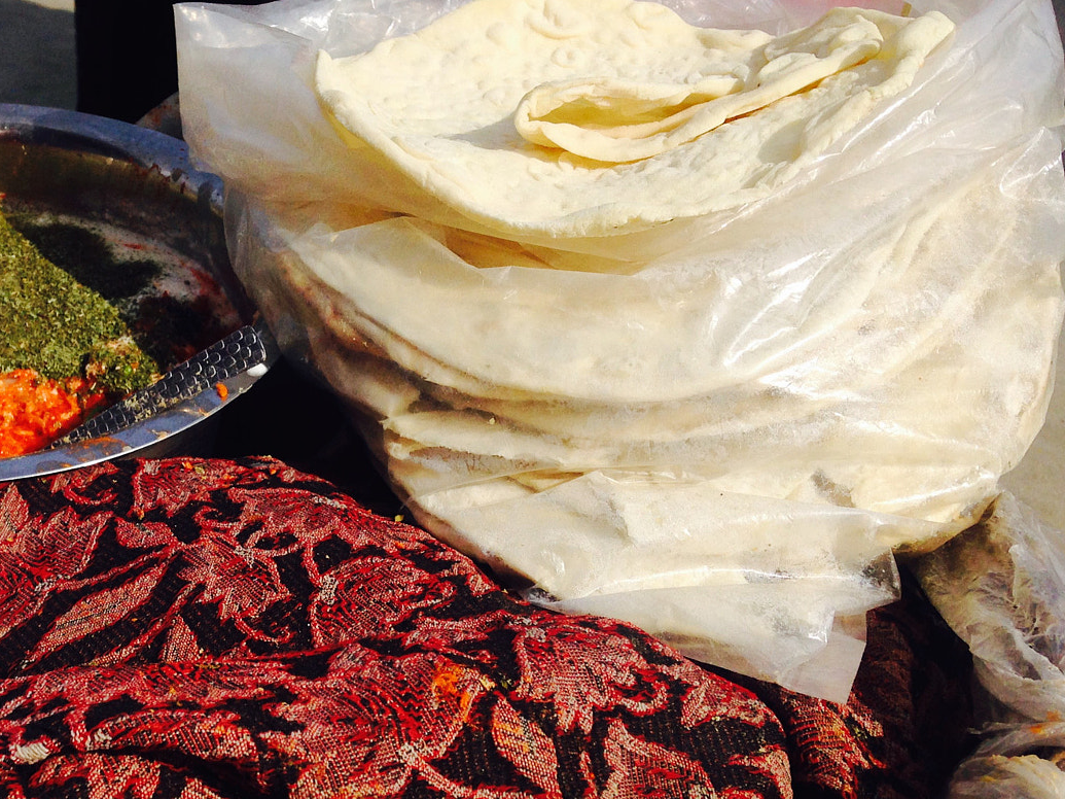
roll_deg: -4.4
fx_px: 1569
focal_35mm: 51
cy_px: 461
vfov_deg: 28.5
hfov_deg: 36.6
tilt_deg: -34.0
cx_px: 258
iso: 50
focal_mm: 4.12
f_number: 2.4
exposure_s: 1/3195
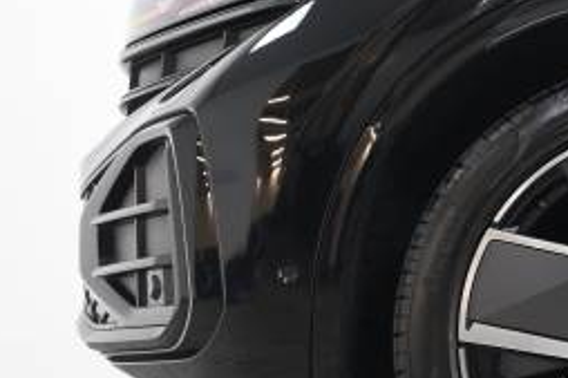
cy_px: 217
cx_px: 626
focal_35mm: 158
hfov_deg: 12.8
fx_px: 2495
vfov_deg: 8.7
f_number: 2.8
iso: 2500
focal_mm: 62.9
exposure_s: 1/160
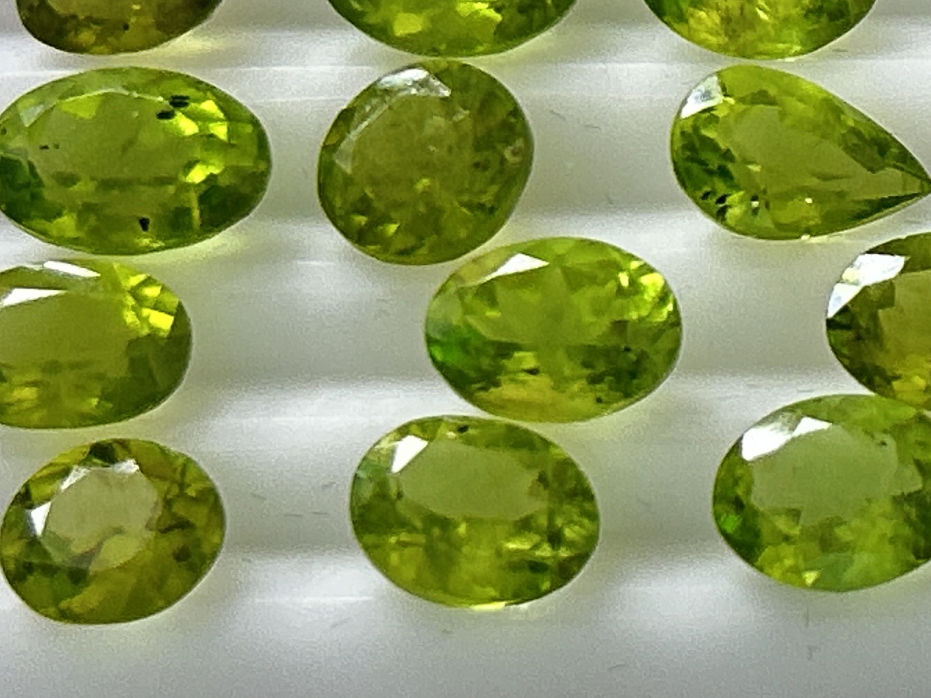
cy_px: 63
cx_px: 1153
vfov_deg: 9.5
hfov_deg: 12.3
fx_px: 4196
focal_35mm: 156
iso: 100
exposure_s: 1/121
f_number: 1.5
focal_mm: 5.7
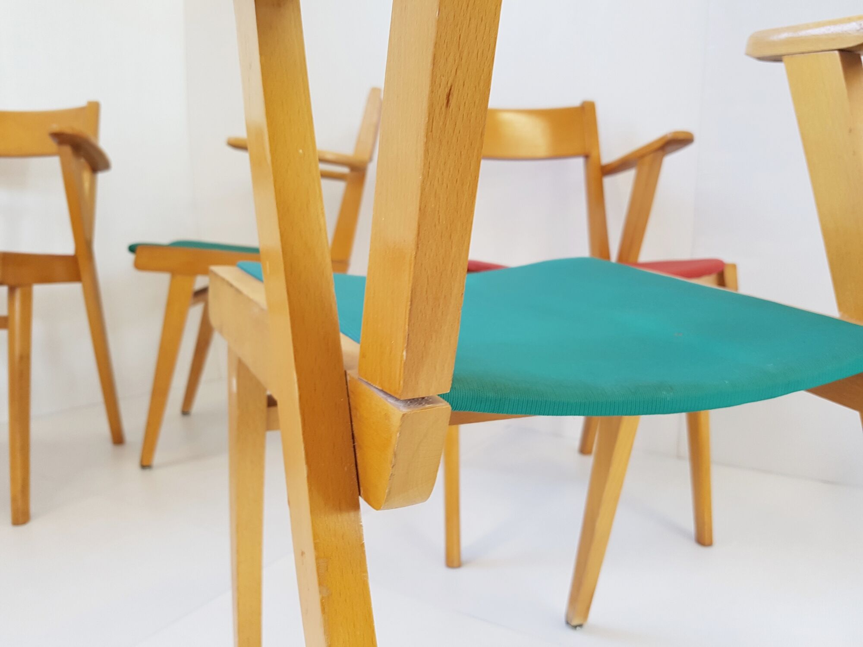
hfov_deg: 67.3
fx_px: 648
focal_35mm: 26
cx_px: 432
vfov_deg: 53.1
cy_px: 324
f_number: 1.7
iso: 80
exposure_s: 1/50
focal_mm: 4.2
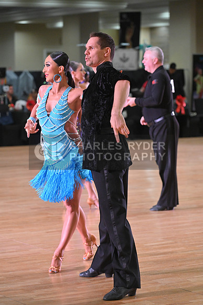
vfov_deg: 17.6
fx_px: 981
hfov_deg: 11.8
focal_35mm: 116
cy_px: 152
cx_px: 102
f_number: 4
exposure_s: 1/400
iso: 3200
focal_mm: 116
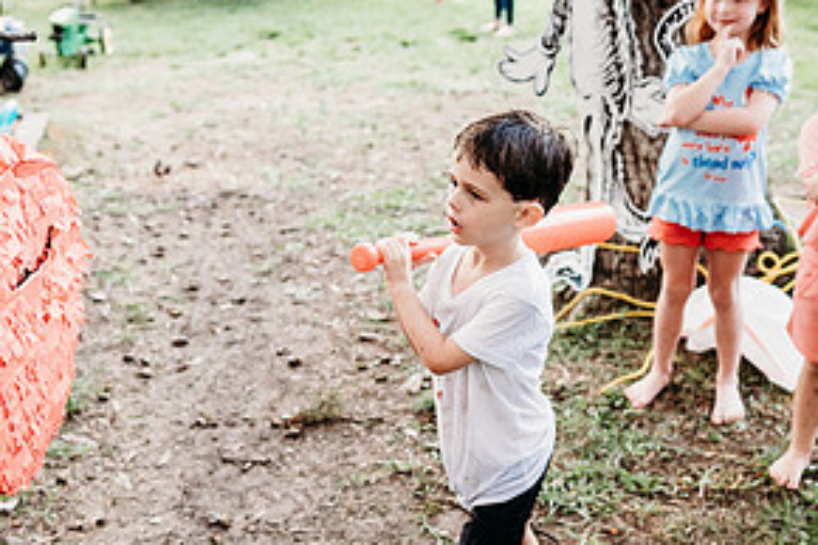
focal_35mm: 48
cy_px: 304
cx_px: 333
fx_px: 1090
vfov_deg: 28.0
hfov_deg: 41.0
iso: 1250
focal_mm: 24
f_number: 2.5
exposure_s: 1/200
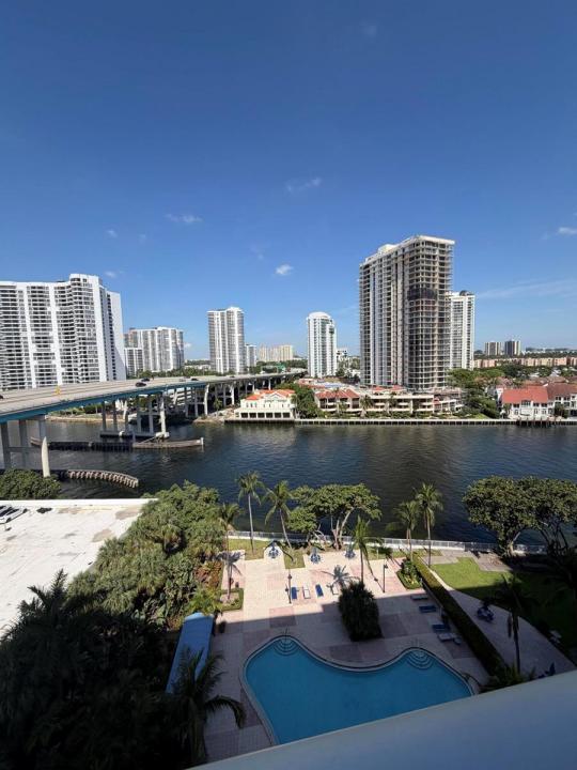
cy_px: 385
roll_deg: +1.4
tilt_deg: -4.9
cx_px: 288
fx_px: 311
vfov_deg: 102.1
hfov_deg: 85.7
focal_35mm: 14
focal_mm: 2.22
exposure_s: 1/876
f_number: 2.2
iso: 20
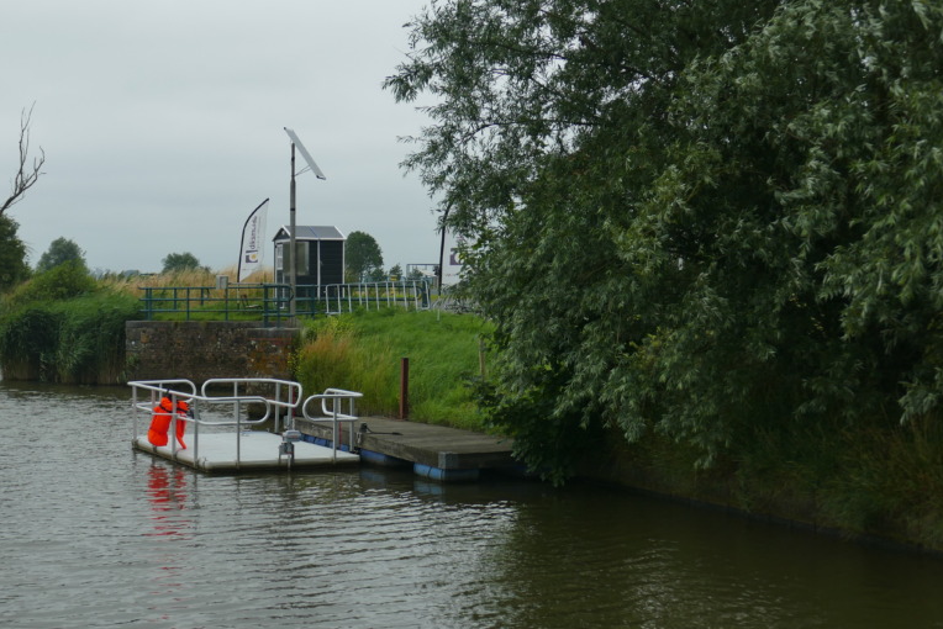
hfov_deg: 31.6
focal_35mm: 63
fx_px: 1651
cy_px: 281
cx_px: 315
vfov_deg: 21.6
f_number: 3.3
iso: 125
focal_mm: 17
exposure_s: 1/640
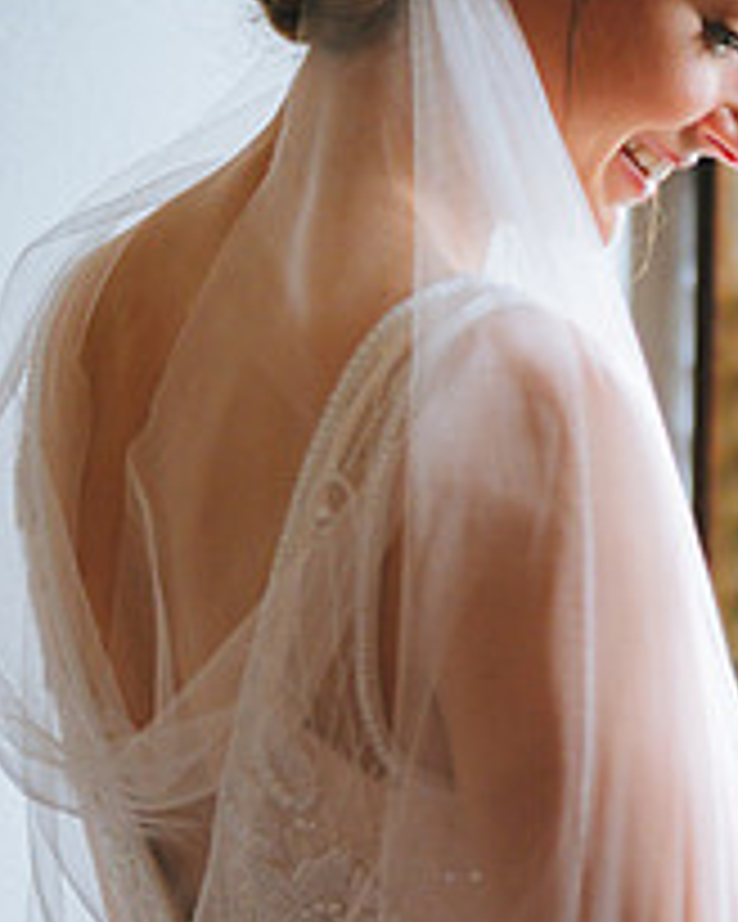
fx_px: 2921
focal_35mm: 107
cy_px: 504
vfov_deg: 17.9
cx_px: 659
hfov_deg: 14.3
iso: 1600
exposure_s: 1/400
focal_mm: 52
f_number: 2.8
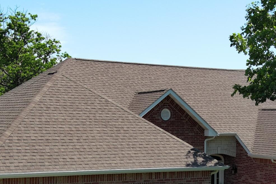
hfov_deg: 23.0
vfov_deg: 15.5
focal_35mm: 88
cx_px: 183
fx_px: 675
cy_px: 135
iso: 100
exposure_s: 1/927
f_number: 2.8
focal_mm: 10.57
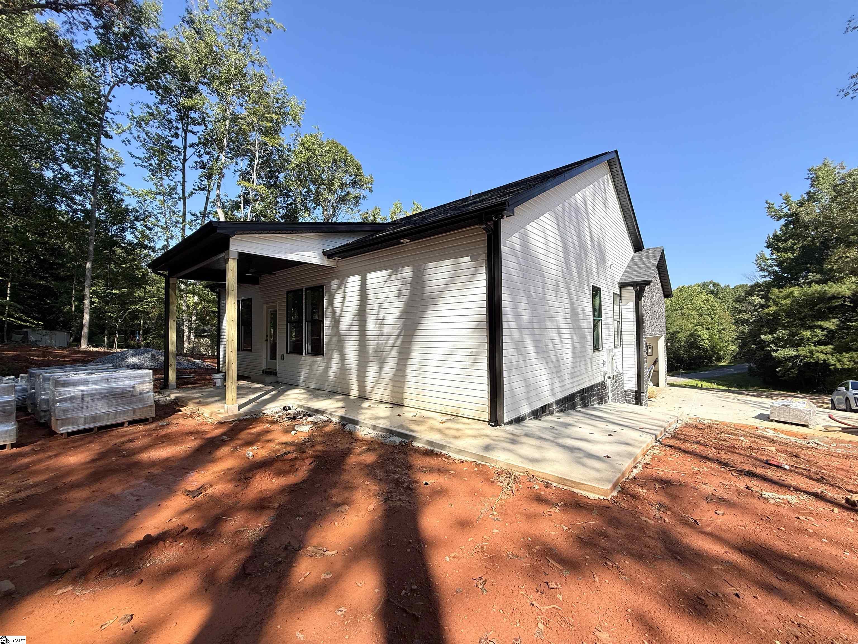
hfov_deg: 102.1
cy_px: 322
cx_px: 429
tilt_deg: +1.8
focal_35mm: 14
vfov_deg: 85.7
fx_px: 347
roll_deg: +0.5
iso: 50
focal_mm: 2.22
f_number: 2.2
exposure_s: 1/970
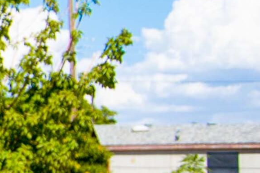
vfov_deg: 9.8
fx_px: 1010
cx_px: -406
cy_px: 142
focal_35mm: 140
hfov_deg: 11.5
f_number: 3.5
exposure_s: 1/3200
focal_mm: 18
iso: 200
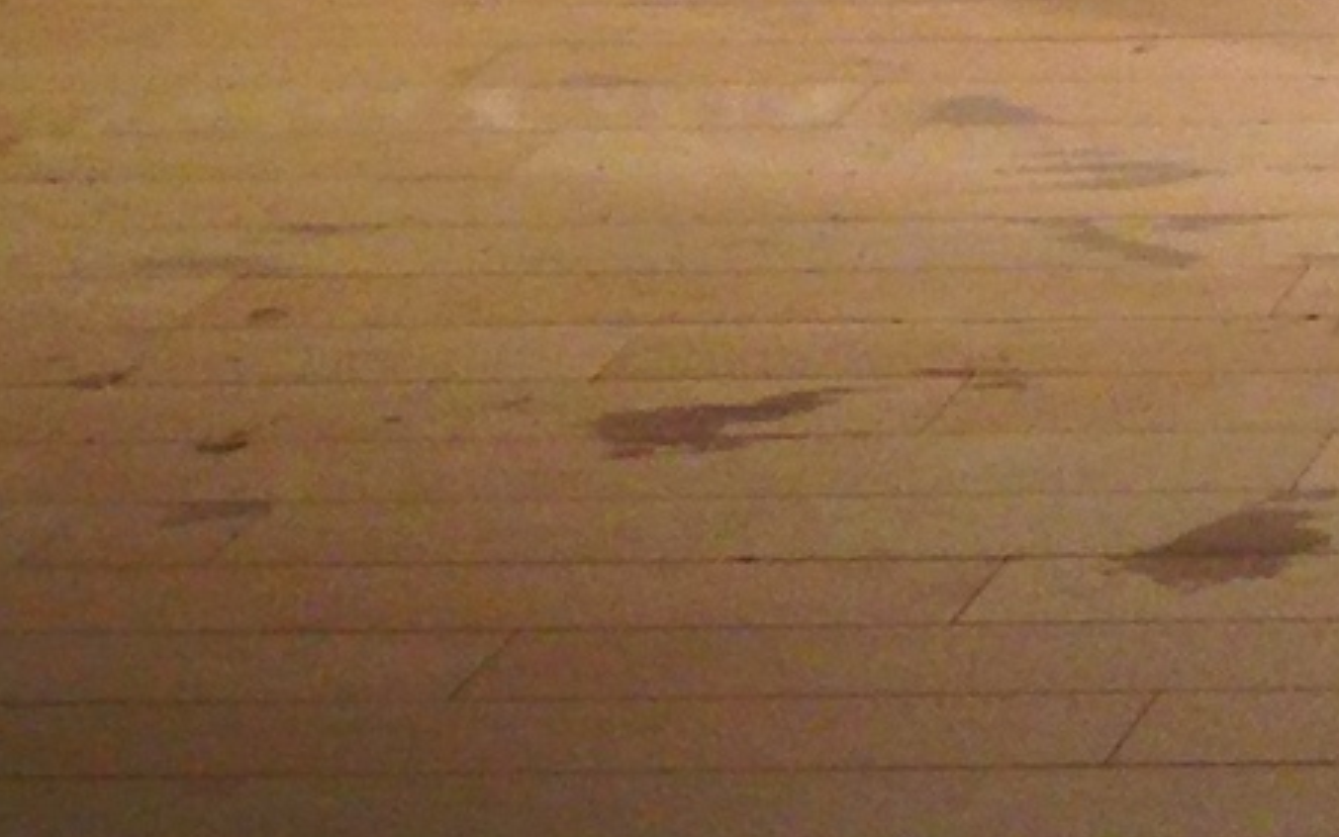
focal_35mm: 194
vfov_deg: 6.2
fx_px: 7080
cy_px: -1643
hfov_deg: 9.9
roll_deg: -0.9
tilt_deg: -1.3
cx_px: 2797
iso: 80
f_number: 2.4
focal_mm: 4.12
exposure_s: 1/120
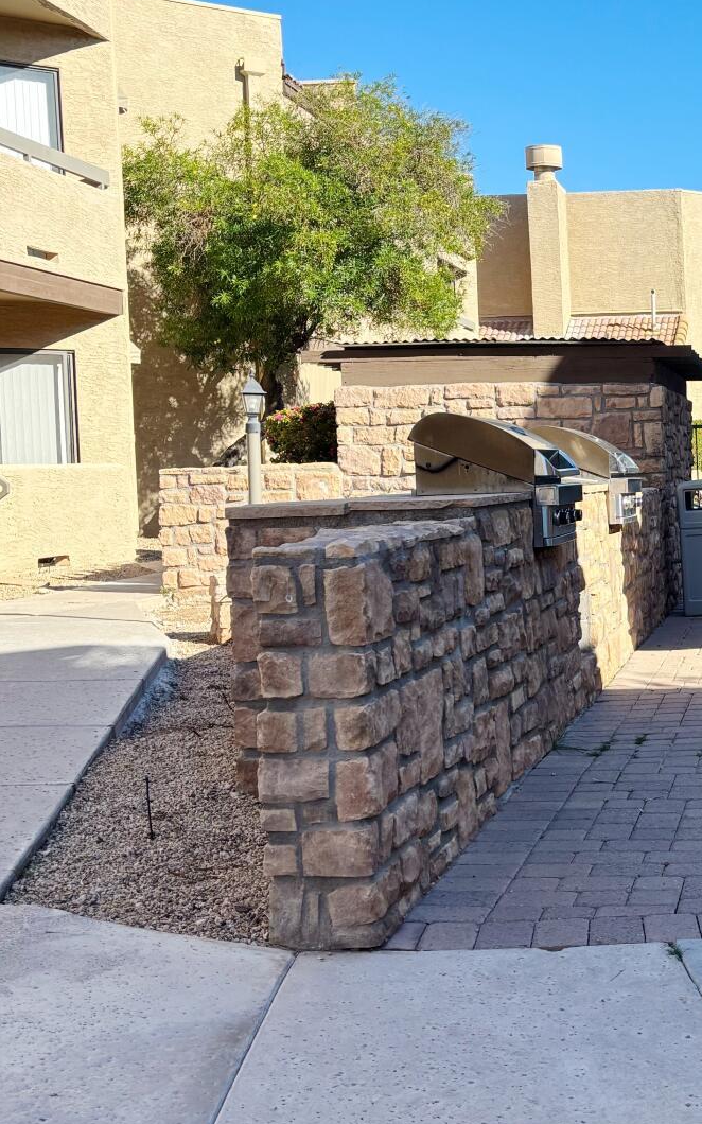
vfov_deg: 38.8
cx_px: 742
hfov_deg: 23.5
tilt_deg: -2.0
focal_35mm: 52
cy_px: 517
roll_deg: +1.2
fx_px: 1593
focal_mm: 5.96
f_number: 1.6
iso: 50
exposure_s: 1/1949
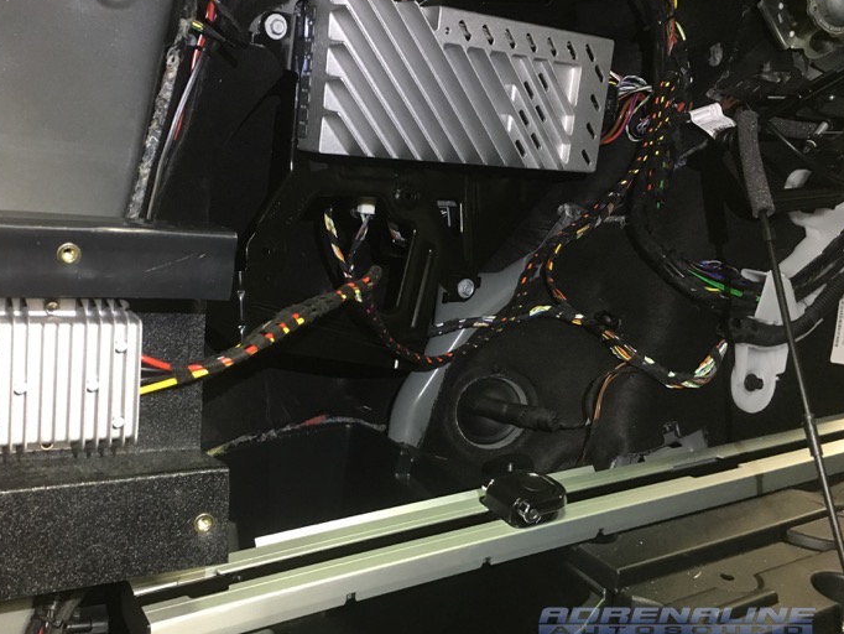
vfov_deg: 41.8
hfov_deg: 53.7
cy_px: 313
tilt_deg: -13.8
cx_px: 360
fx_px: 829
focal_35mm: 34
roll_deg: -5.9
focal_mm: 4.15
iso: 200
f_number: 2.2
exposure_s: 1/20
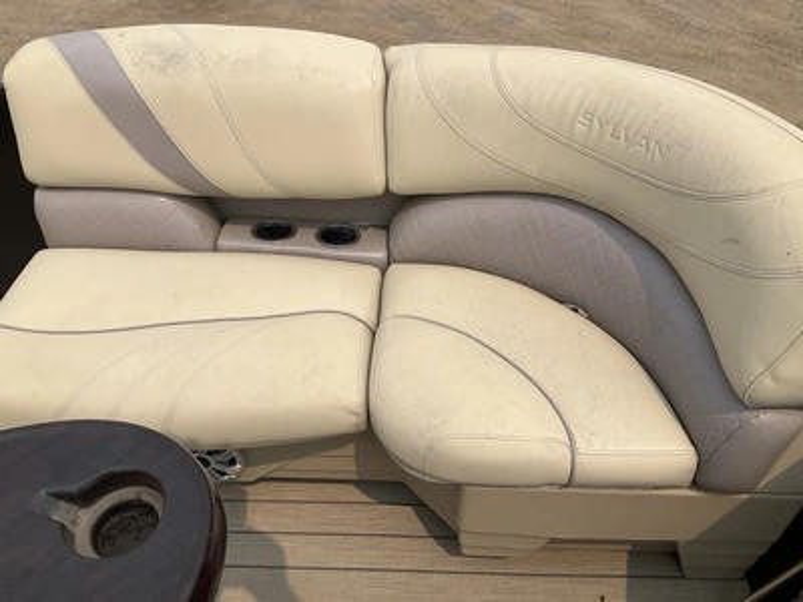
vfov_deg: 48.2
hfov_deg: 61.7
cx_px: 402
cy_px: 301
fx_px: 673
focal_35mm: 29
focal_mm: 3
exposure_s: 1/2801
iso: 25
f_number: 1.8
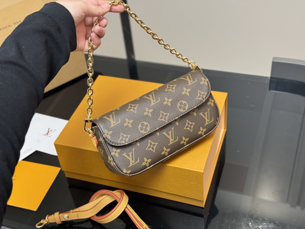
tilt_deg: -41.0
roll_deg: +7.2
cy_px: 114
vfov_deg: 30.3
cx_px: 152
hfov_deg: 39.7
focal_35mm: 48
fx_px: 423
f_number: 1.78
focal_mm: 6.76
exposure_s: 1/60
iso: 200
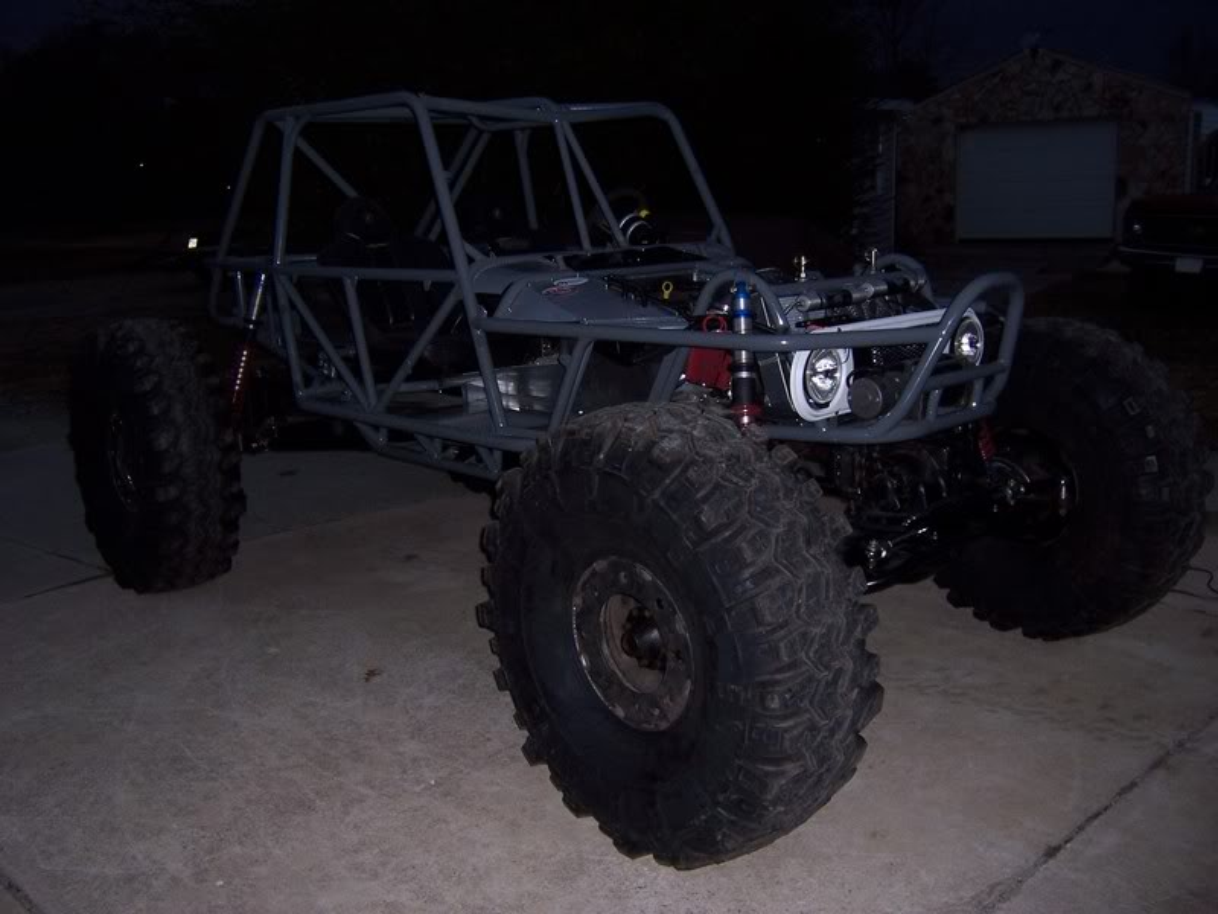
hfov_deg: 55.4
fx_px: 1161
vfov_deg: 42.9
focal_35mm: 33
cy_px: 457
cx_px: 609
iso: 80
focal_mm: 5.5
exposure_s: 1/60
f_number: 2.8
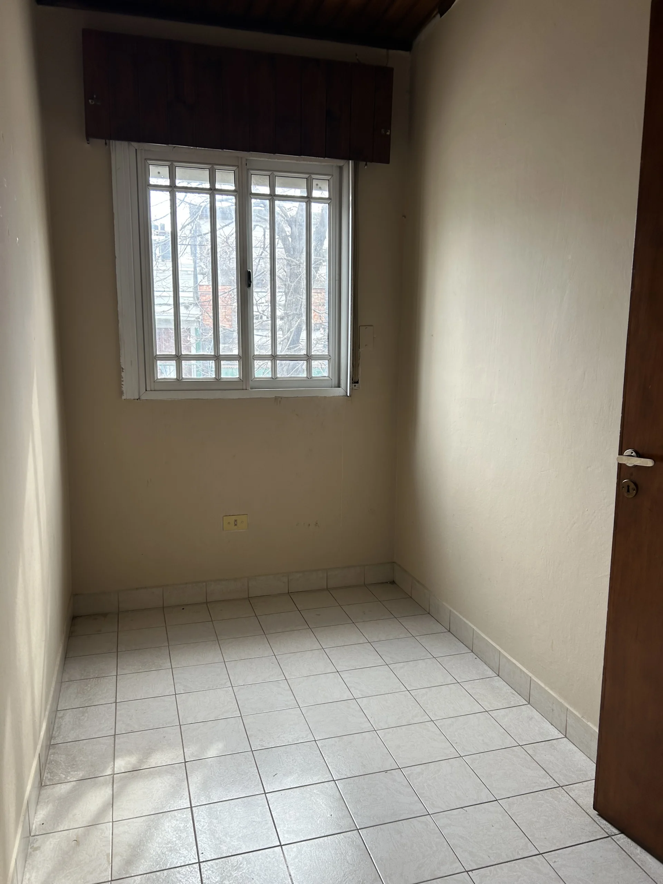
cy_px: 442
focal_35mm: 26
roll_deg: +0.6
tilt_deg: -8.6
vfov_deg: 67.3
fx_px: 664
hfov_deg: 53.1
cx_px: 332
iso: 64
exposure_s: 1/121
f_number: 1.5
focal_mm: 5.7
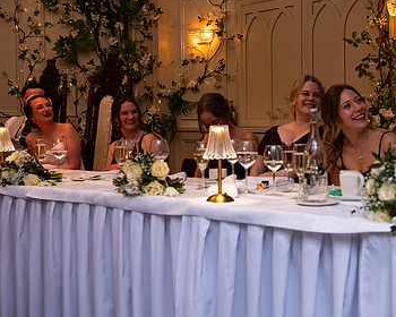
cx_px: 236
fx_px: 656
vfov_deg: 27.1
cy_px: 143
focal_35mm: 56
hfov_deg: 33.5
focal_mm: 36
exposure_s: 1/160
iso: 1000
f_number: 3.5
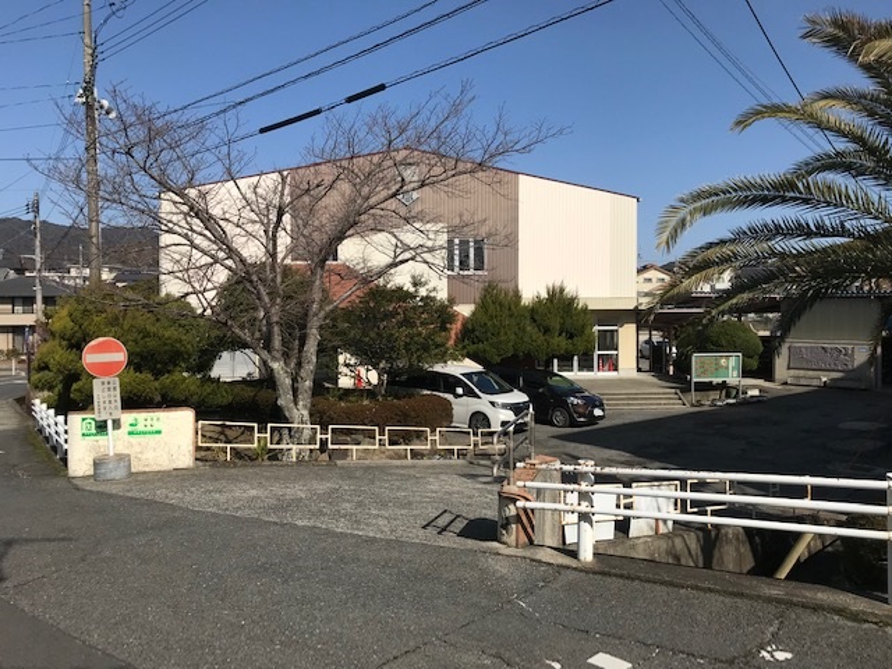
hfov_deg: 63.4
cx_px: 446
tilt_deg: -1.9
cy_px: 334
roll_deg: -0.1
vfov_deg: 49.7
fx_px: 722
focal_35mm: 28
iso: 20
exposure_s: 1/3690
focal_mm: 3.99
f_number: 1.8
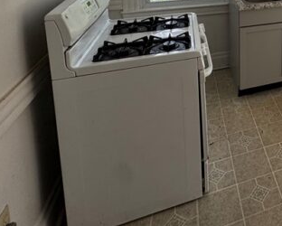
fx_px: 292
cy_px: -35
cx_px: 315
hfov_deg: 40.7
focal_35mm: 35
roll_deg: -1.1
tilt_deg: -7.4
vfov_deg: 34.9
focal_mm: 2.22
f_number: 2.2
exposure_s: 1/99
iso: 50
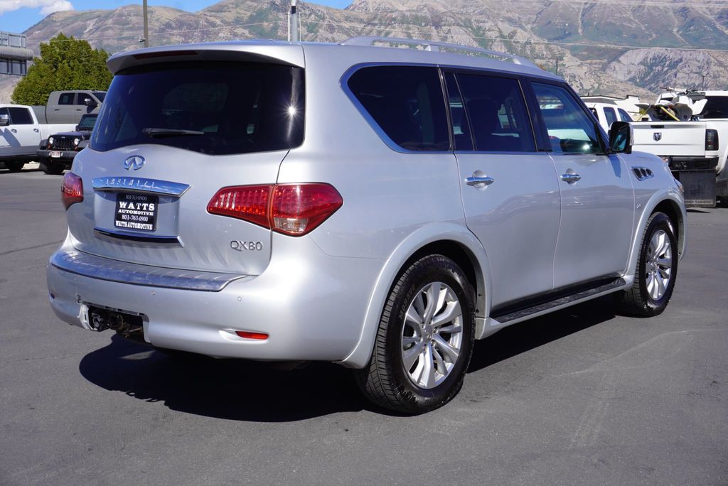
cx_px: 364
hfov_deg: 46.4
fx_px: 850
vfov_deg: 31.9
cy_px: 243
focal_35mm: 42
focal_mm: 28
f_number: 11
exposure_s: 1/160
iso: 100
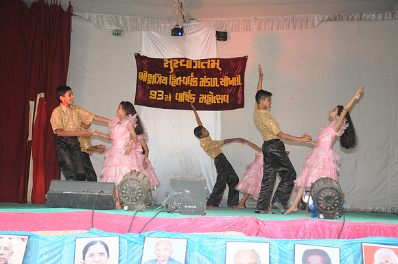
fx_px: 795
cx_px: 199
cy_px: 132
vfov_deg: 18.9
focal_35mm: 72
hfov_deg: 28.1
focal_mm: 48
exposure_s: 1/125
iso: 320
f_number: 5.6
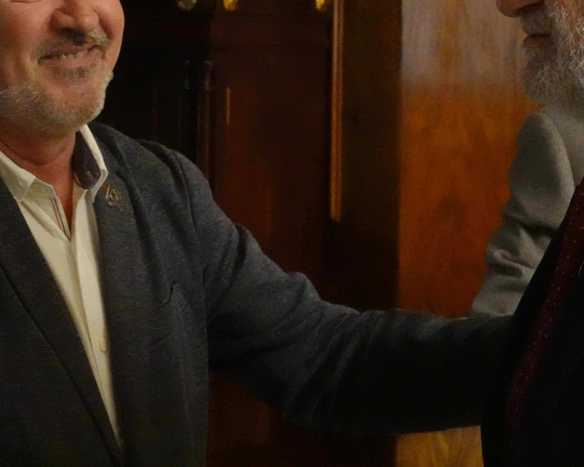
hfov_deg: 11.3
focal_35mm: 170
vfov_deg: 9.1
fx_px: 2938
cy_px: 109
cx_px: 326
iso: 6400
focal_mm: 35.31
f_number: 4
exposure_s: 1/400
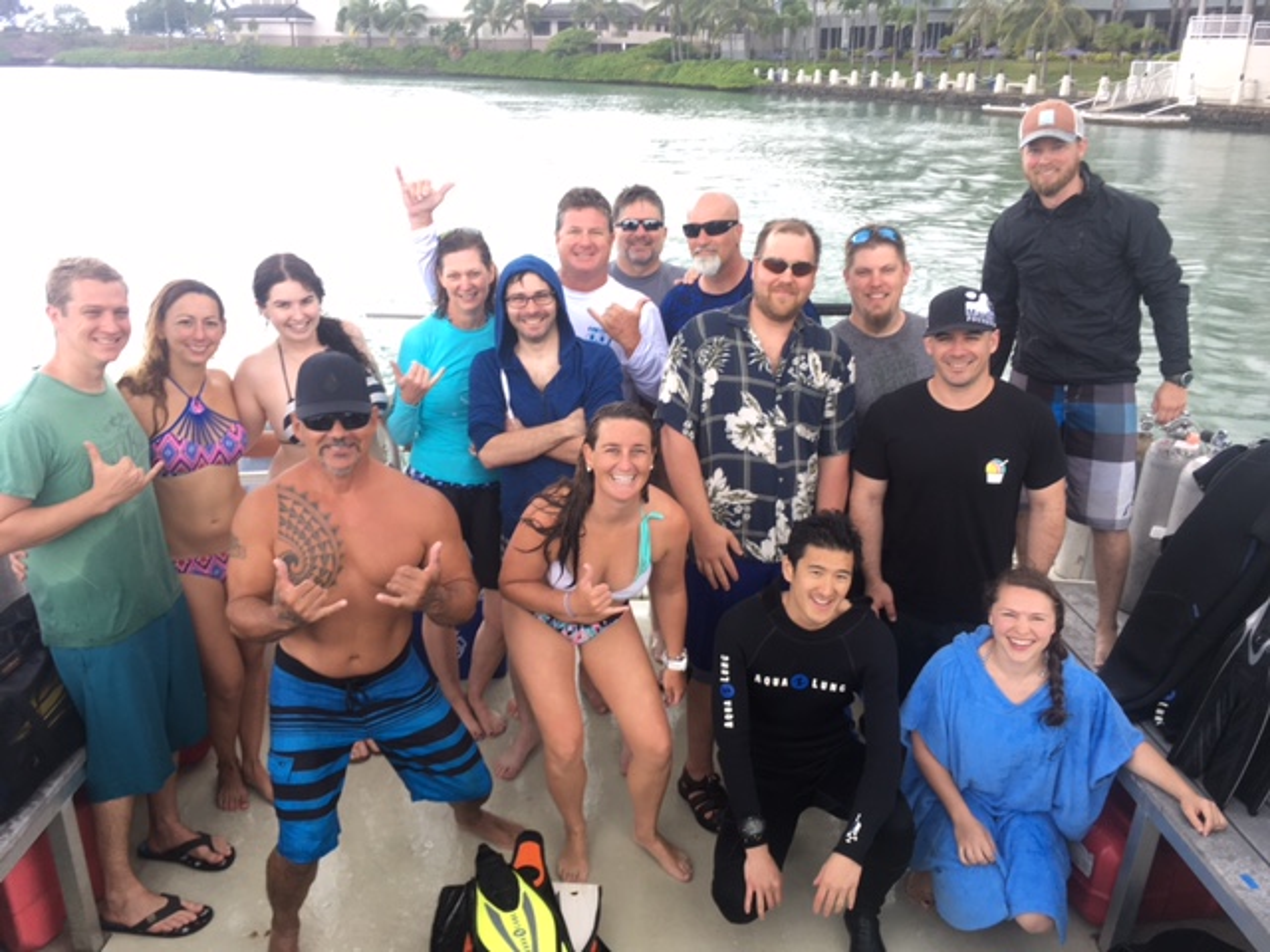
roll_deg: -1.2
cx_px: 635
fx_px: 1064
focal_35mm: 29
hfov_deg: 61.7
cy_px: 476
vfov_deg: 48.2
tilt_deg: -21.8
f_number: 2.2
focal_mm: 4.15
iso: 25
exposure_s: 1/124
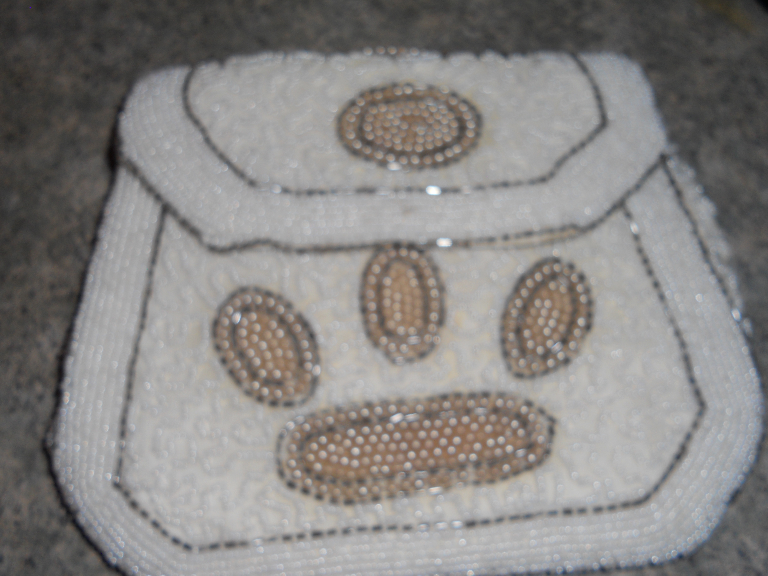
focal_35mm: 32
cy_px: 288
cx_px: 384
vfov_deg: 44.2
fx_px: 710
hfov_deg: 56.8
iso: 80
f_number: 8.8
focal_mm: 5.8
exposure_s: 1/25
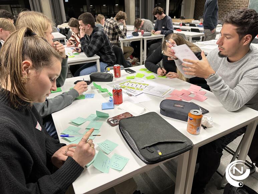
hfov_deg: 71.6
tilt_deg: -25.9
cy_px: 97
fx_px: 179
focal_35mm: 24
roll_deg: +3.2
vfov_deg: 56.8
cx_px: 129
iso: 200
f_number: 1.78
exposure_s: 1/100
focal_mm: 6.86
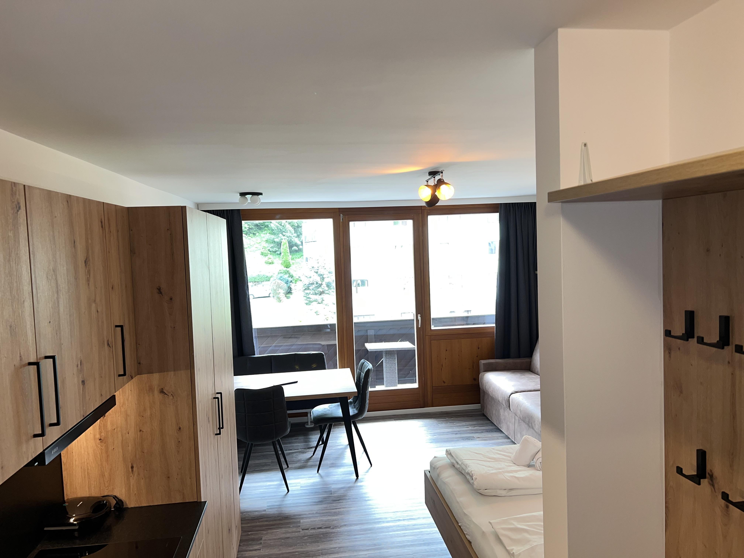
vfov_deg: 53.1
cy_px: 279
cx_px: 372
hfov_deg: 67.3
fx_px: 559
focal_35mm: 26
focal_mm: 5.7
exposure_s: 1/49
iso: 40
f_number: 1.5
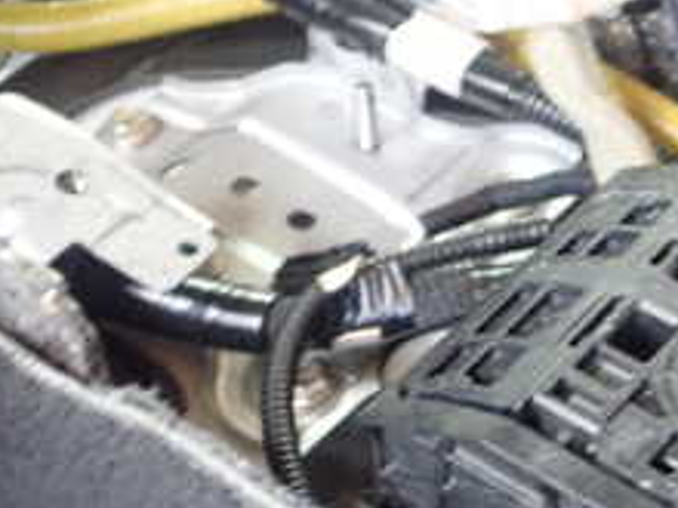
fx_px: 1606
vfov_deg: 18.0
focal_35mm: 82
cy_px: 320
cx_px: 792
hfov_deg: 22.2
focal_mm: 5.5
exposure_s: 1/30
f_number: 2.3
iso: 1000
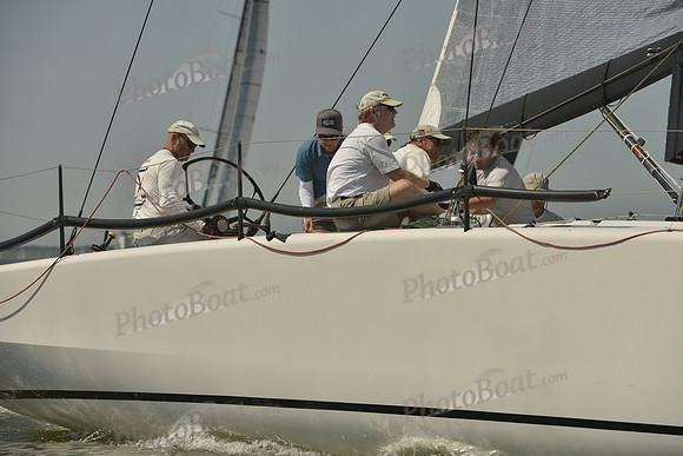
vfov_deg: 5.7
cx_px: 342
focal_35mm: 240
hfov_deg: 8.6
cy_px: 228
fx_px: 4554
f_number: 9
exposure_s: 1/1250
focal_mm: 240
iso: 200
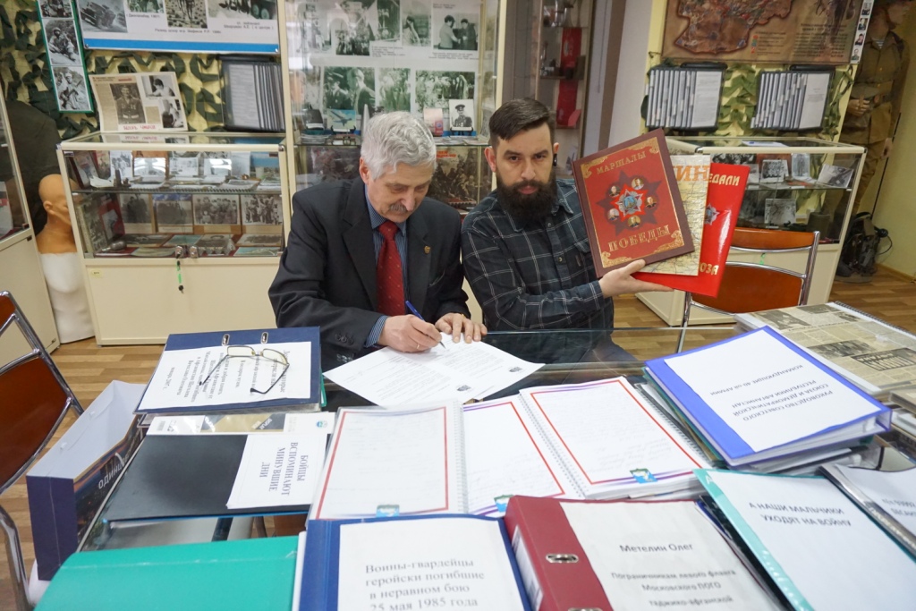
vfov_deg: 53.1
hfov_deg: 73.7
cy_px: 306
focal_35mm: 24
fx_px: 611
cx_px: 458
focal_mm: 16
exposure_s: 1/160
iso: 3200
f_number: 4
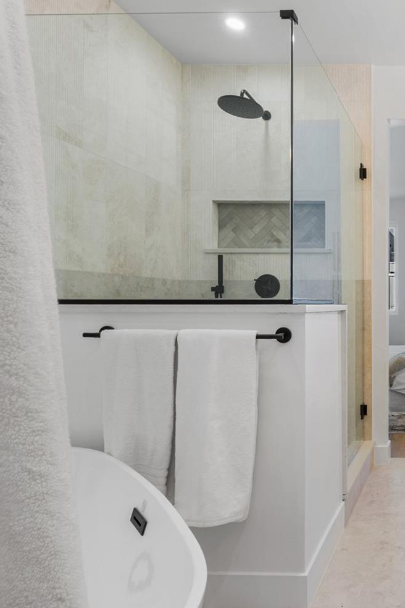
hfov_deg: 39.9
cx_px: 449
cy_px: 302
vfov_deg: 69.4
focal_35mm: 26
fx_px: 439
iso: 500
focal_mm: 16
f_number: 20
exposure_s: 1/1.67
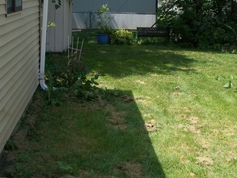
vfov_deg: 19.3
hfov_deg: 25.4
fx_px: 520
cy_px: 56
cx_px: 171
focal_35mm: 76
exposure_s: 1/640
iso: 64
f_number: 2.8
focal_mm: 7.54
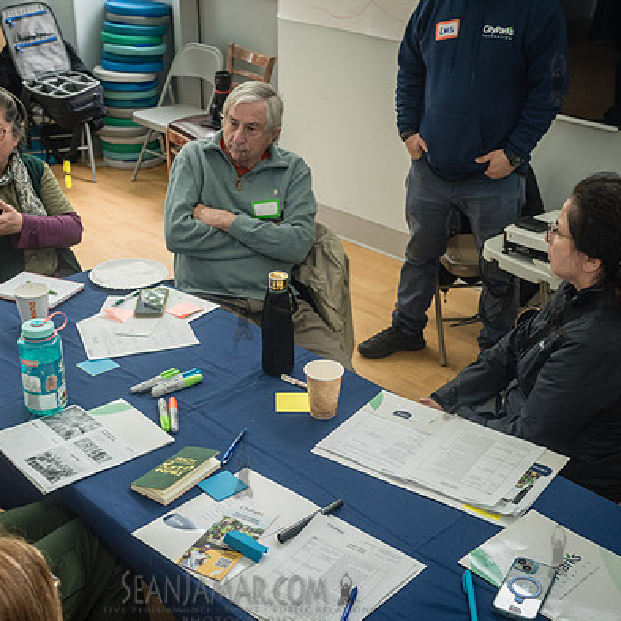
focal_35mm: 49
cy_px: 340
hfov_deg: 34.7
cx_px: 295
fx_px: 995
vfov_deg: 34.7
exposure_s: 1/200
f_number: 5.6
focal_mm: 35
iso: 1250
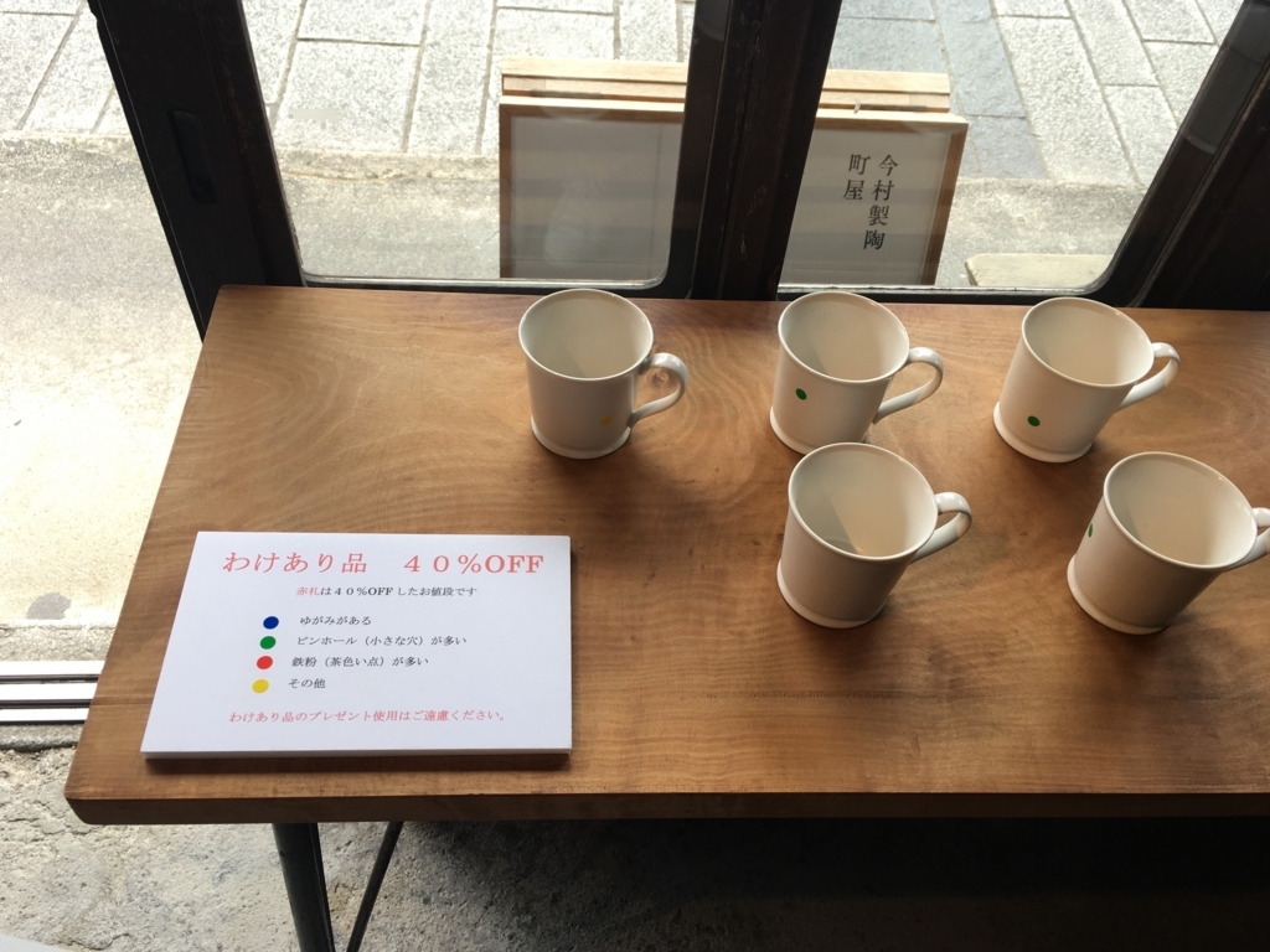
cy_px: 476
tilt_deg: -50.2
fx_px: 1064
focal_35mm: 29
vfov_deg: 48.2
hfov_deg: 61.7
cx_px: 635
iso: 25
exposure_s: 1/121
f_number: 2.2
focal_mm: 4.15
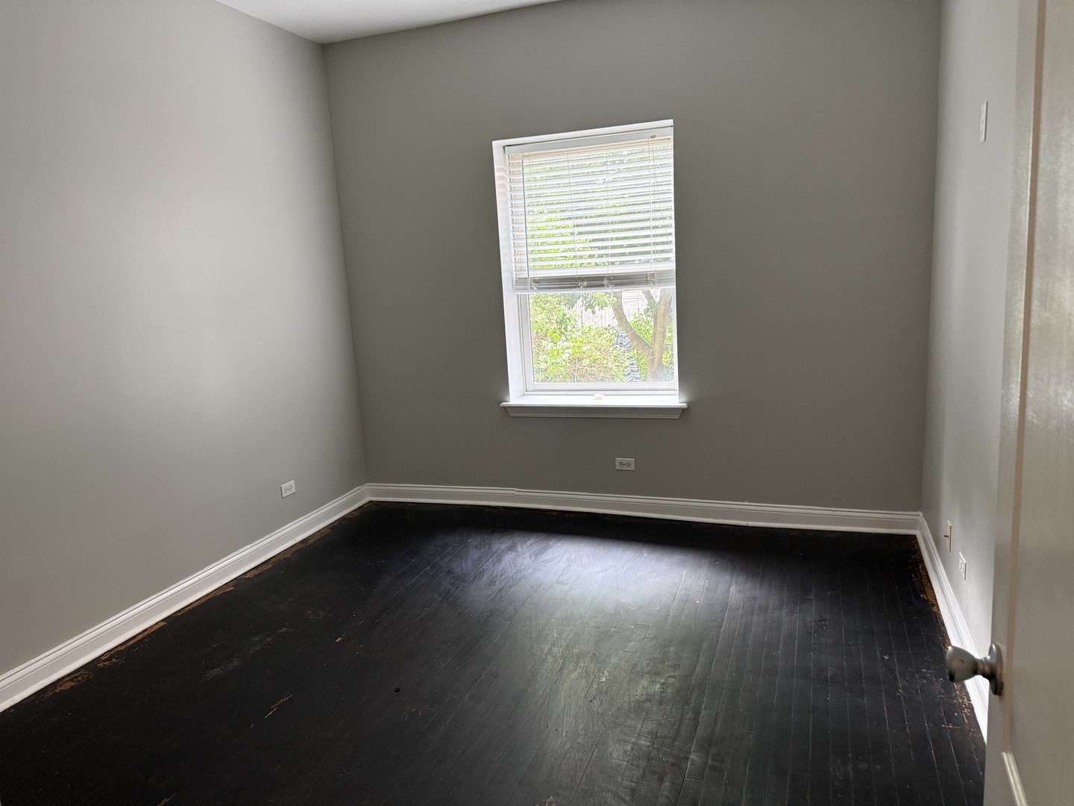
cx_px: 537
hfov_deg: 71.6
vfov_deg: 56.8
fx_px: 745
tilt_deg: -9.6
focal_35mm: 24
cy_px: 403
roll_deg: +3.4
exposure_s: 1/60
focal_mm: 6.76
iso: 320
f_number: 1.78
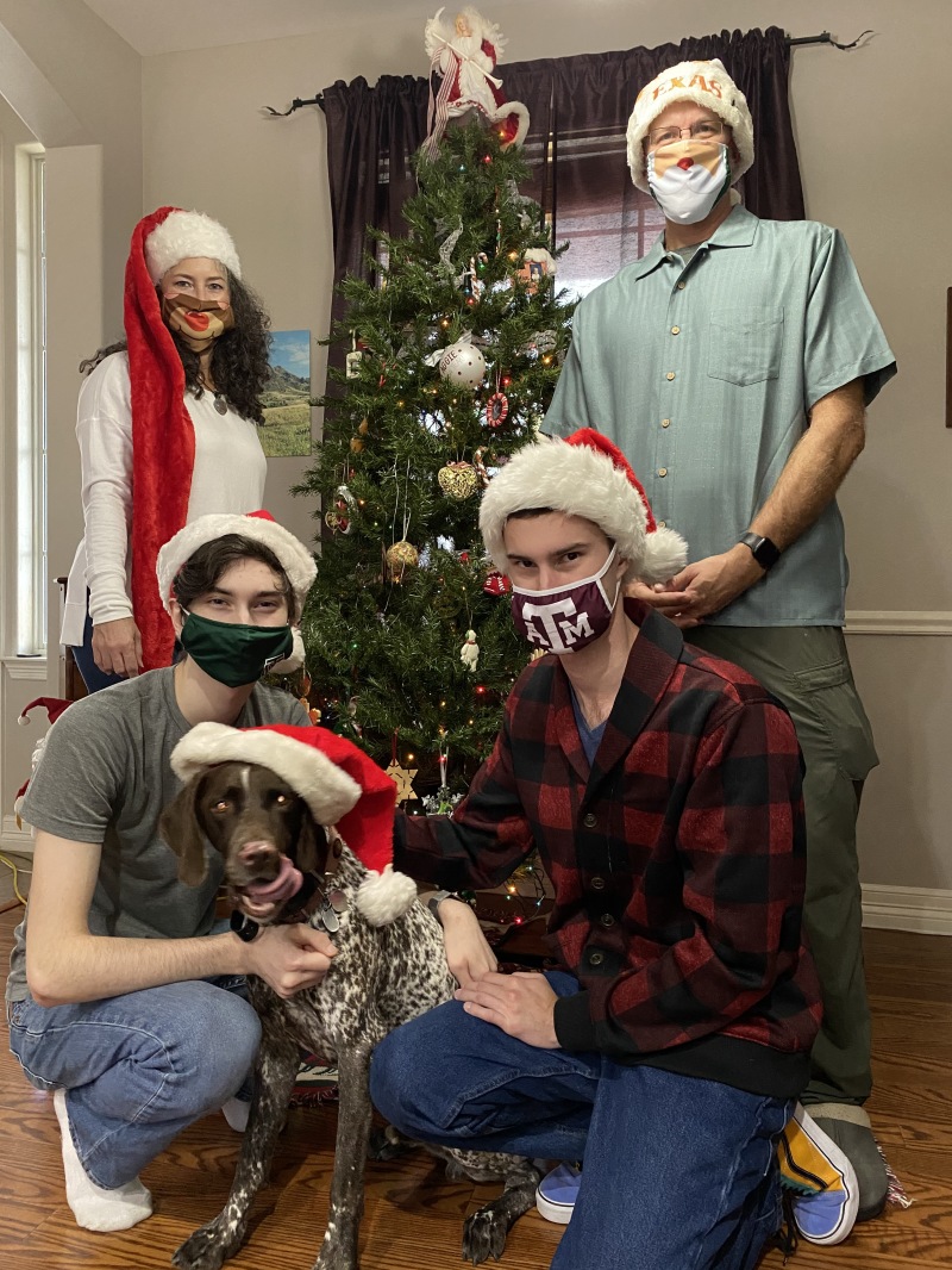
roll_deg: -1.1
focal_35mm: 26
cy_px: 635
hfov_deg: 53.1
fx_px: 953
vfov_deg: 67.3
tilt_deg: -1.3
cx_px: 476
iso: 500
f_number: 1.8
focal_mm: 4.25
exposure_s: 1/25
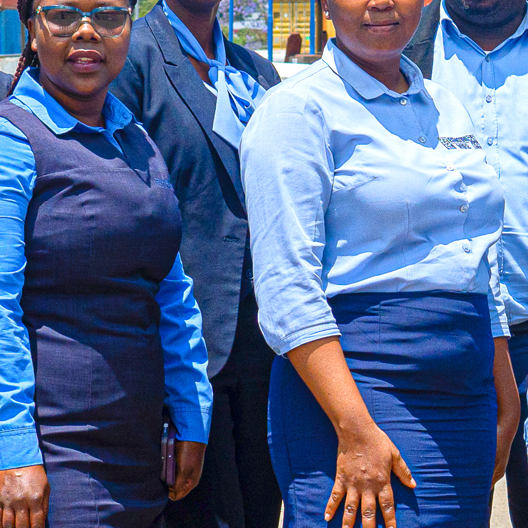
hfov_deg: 9.7
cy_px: 277
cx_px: 502
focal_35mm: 179
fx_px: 3089
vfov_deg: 9.8
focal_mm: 30
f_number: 5.6
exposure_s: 1/1600
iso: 160
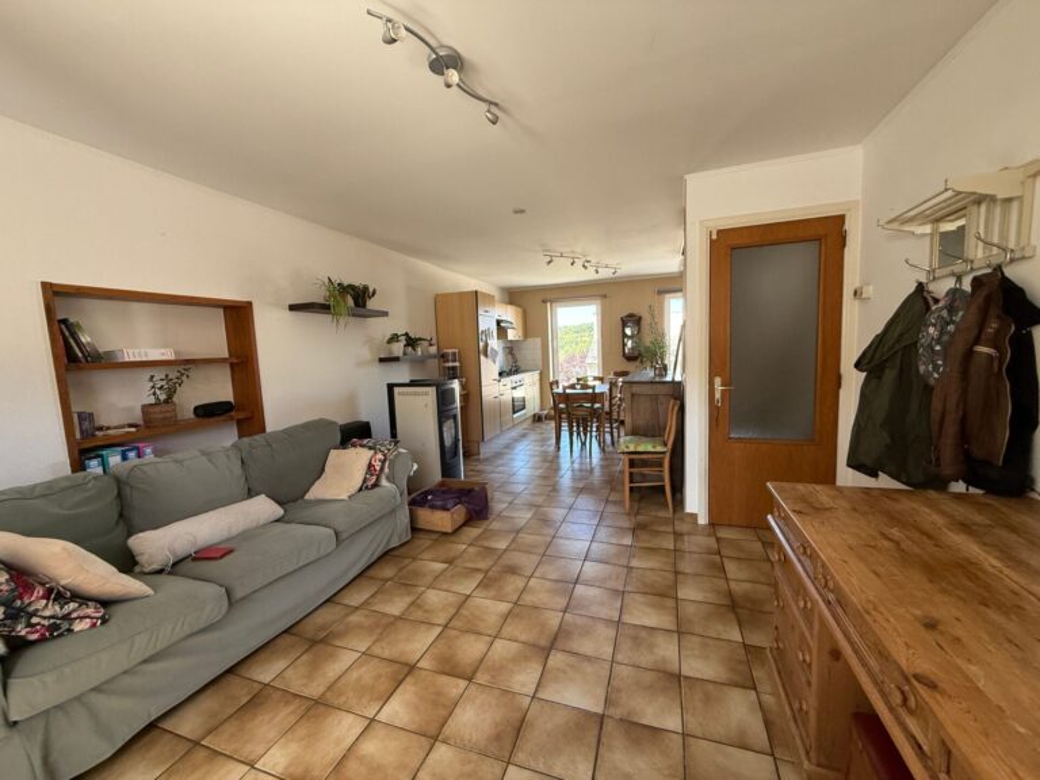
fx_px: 421
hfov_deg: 102.1
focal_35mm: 14
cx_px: 520
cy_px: 390
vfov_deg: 85.7
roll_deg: +2.8
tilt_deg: -6.1
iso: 160
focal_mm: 2.22
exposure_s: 1/99
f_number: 2.2
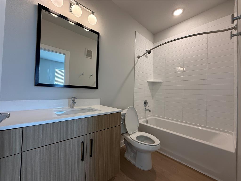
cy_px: 90
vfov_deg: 85.7
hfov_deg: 102.1
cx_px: 120
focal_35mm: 14
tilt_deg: +1.3
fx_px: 97
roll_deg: -1.4
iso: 160
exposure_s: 1/120
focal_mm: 2.22
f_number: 2.2
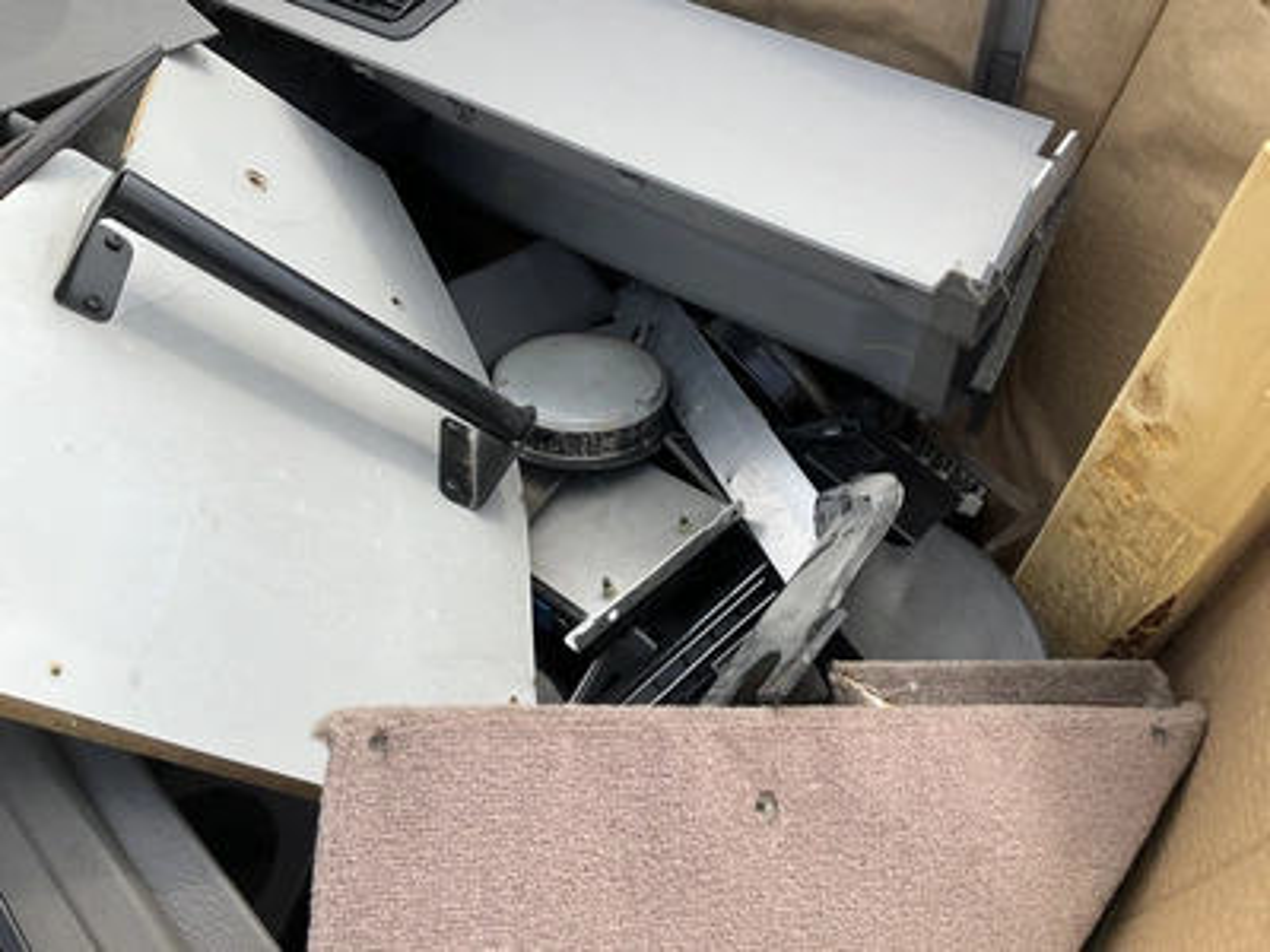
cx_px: 635
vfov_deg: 48.2
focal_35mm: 29
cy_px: 476
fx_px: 1064
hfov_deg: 61.7
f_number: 1.8
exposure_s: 1/944
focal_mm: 3
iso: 25
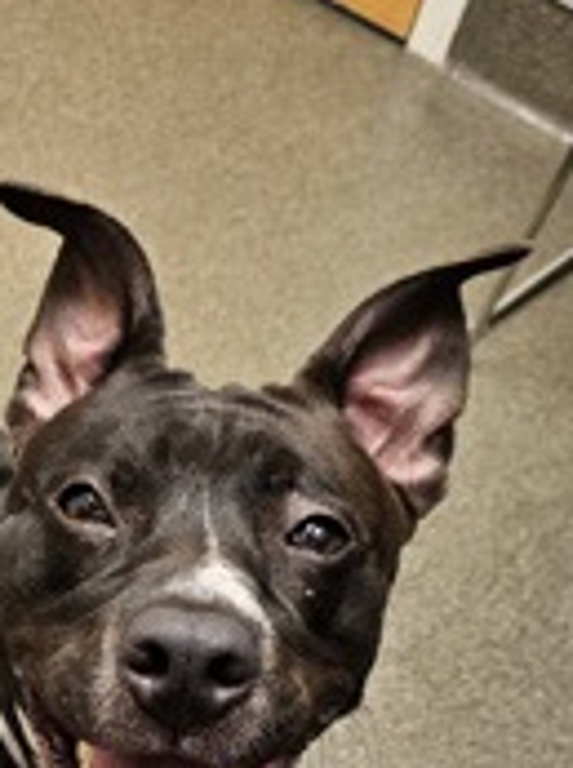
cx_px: 109
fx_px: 1241
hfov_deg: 25.5
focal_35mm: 56
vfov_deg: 31.1
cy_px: 817
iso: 160
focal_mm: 6.3
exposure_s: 1/52
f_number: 1.7
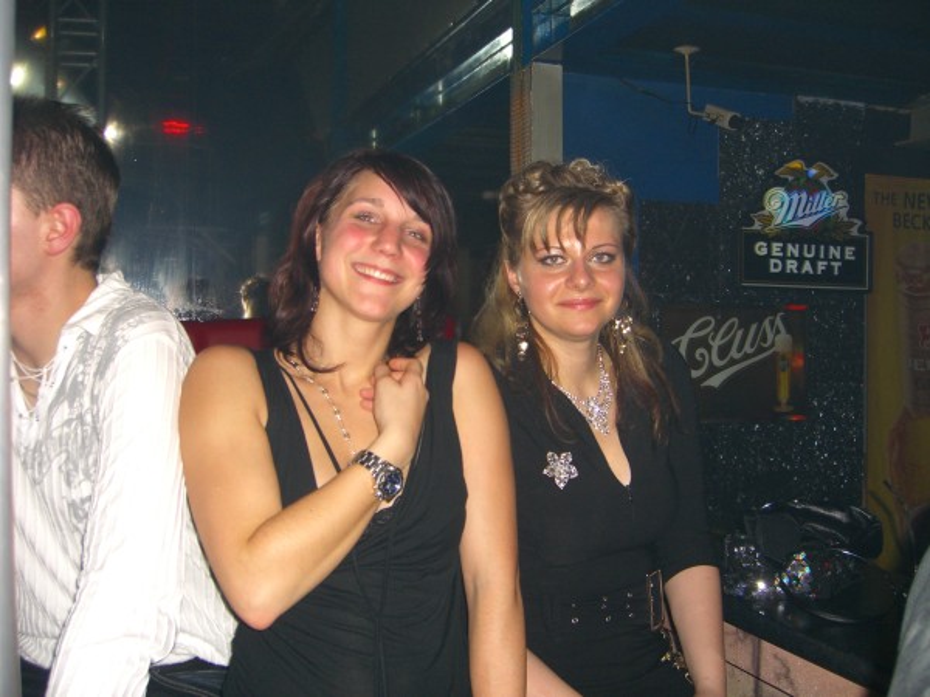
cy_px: 348
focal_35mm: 38
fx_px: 1021
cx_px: 465
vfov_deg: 37.7
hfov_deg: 49.0
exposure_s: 1/60
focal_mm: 7.9
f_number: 2.8
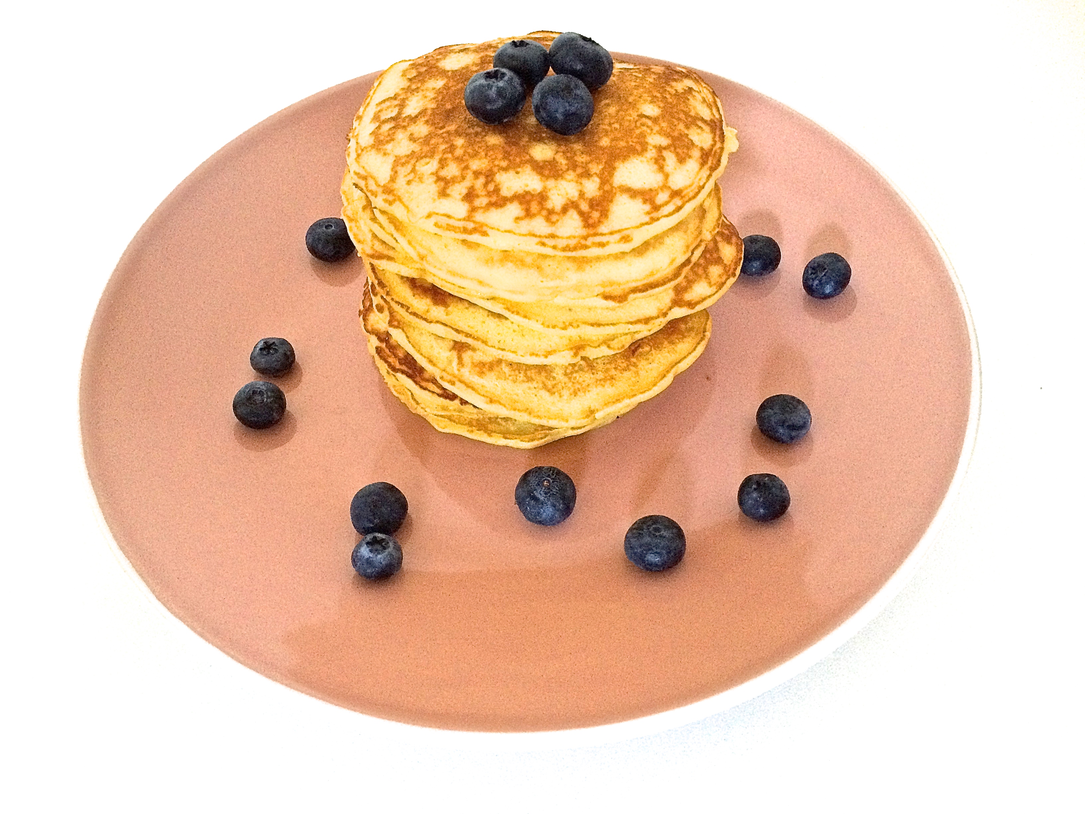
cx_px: 542
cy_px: 407
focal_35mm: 29
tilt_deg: -54.4
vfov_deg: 48.2
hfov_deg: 61.7
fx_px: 909
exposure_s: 1/30
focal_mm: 4.15
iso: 320
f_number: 2.2
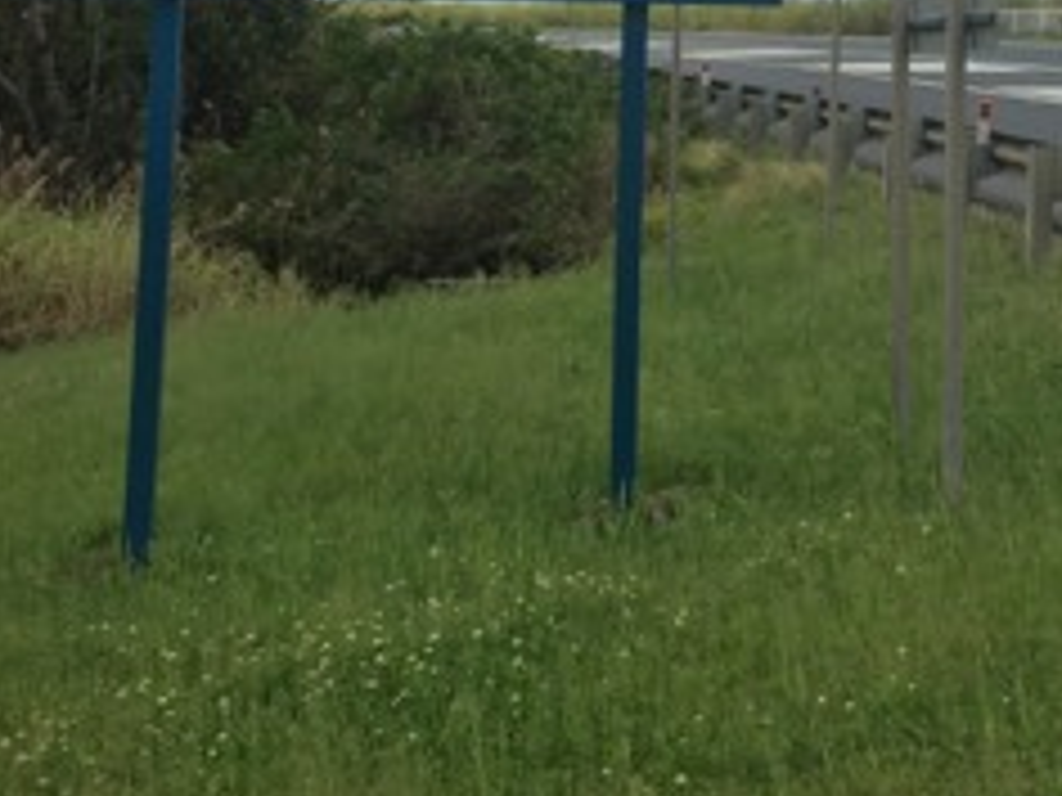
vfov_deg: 21.9
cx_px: 981
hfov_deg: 28.9
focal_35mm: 64
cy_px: -36
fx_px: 1963
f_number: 2.2
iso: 32
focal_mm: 4.15
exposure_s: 1/1582
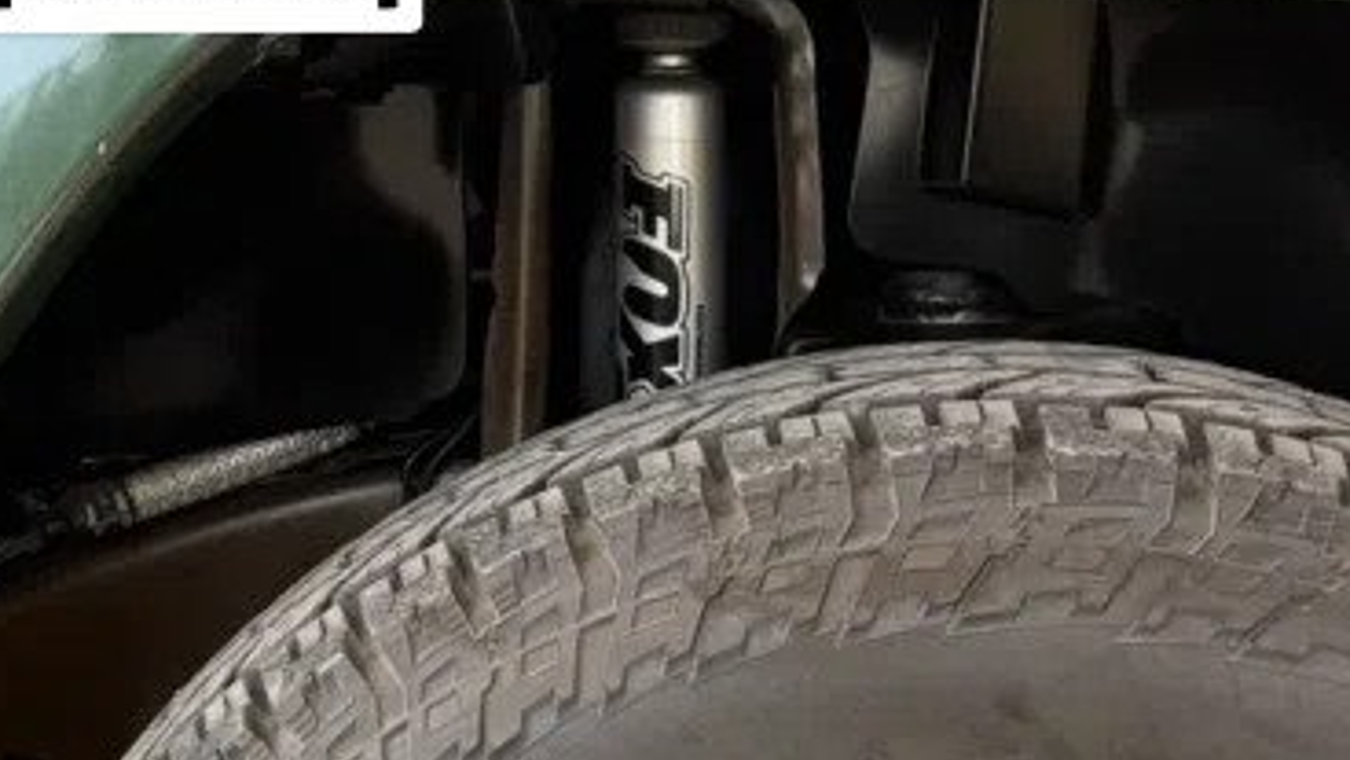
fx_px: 3257
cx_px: 976
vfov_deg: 13.3
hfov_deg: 23.2
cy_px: 562
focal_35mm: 91
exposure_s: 1/330
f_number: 1.78
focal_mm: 6.76
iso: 100
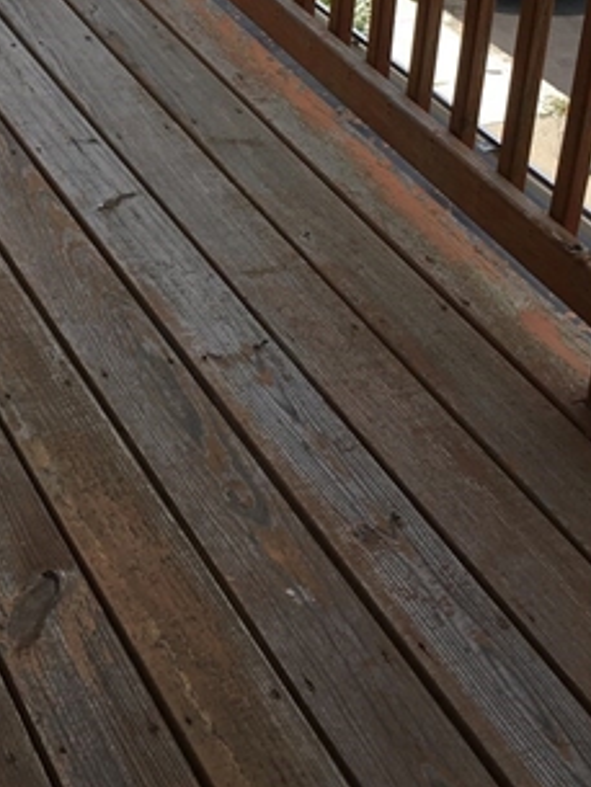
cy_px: -23
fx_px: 1661
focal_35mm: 73
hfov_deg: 19.6
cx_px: 0
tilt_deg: -24.9
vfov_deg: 25.2
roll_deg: +1.4
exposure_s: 1/855
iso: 25
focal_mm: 4.15
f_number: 2.2
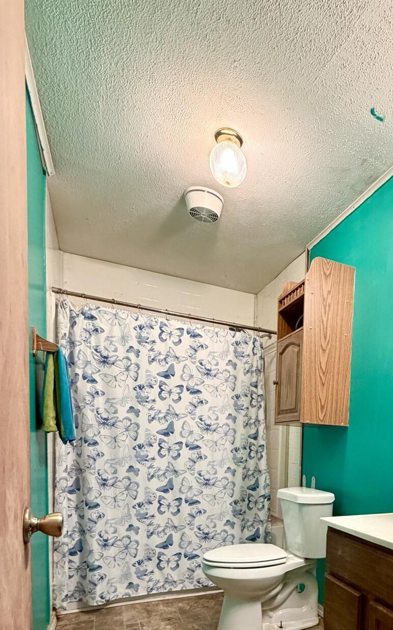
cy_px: 478
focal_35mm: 24
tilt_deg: -4.4
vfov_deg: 69.5
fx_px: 411
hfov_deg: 47.7
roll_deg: -2.1
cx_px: 325
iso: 320
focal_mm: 2.22
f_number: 2.2
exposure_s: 1/60
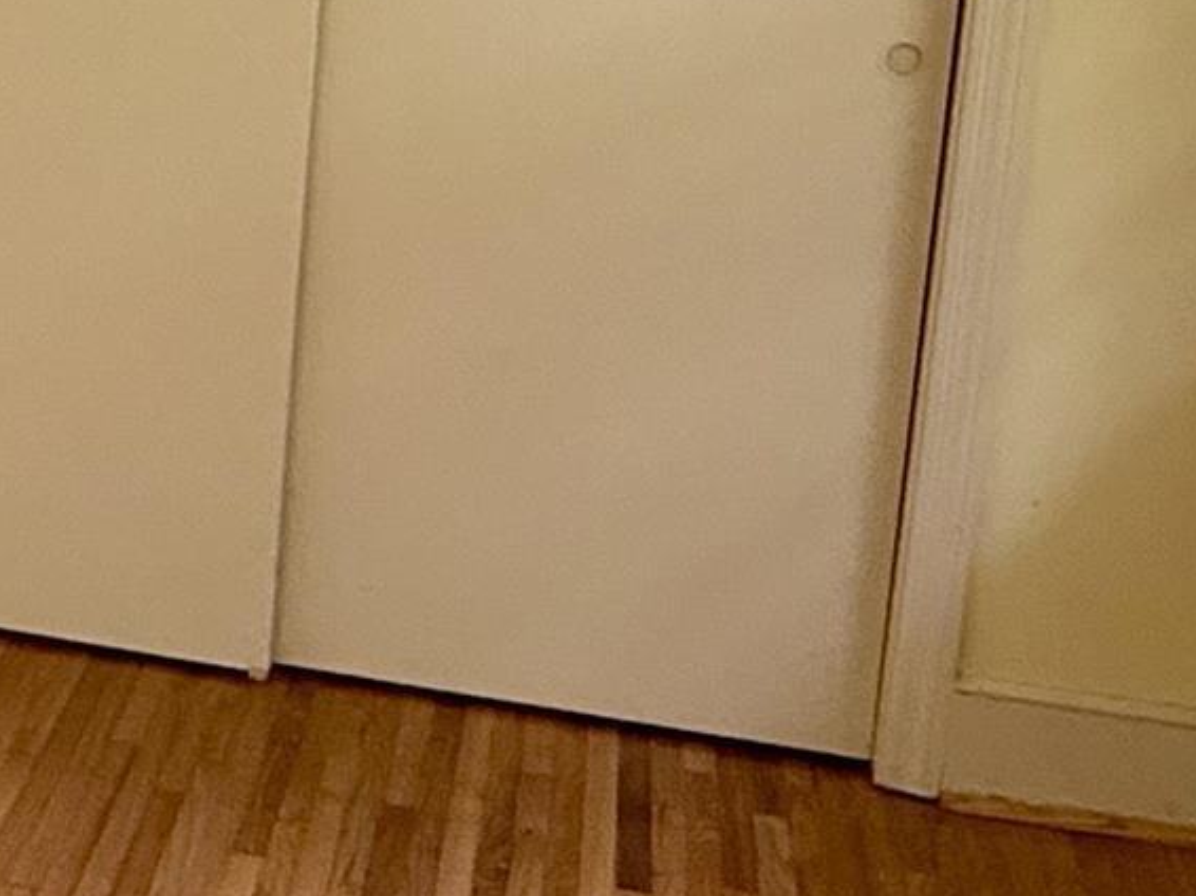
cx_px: -594
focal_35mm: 76
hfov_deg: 21.5
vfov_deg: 19.1
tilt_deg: -11.0
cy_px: 139
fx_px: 2625
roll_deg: -0.6
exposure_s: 1/99
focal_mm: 2.22
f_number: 2.2
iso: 160
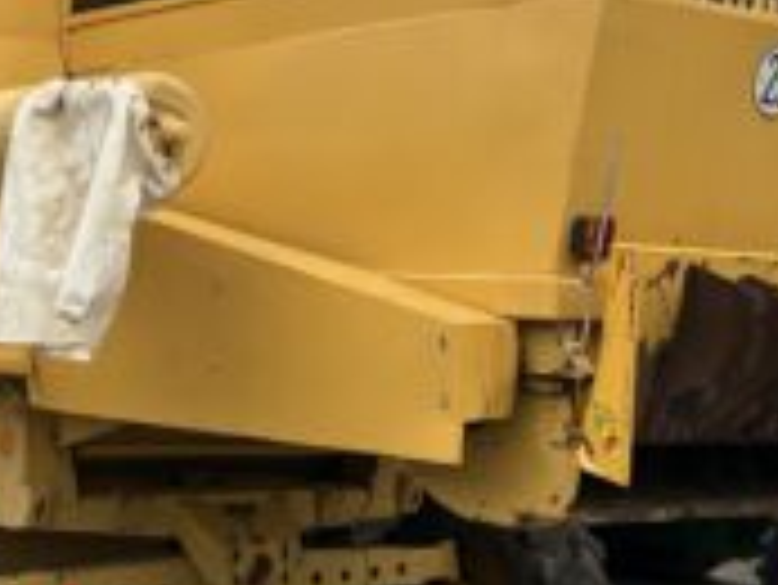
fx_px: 1349
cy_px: 153
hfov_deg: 31.6
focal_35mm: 60
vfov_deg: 24.2
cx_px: 198
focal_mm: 5.7
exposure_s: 1/413
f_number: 1.5
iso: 50
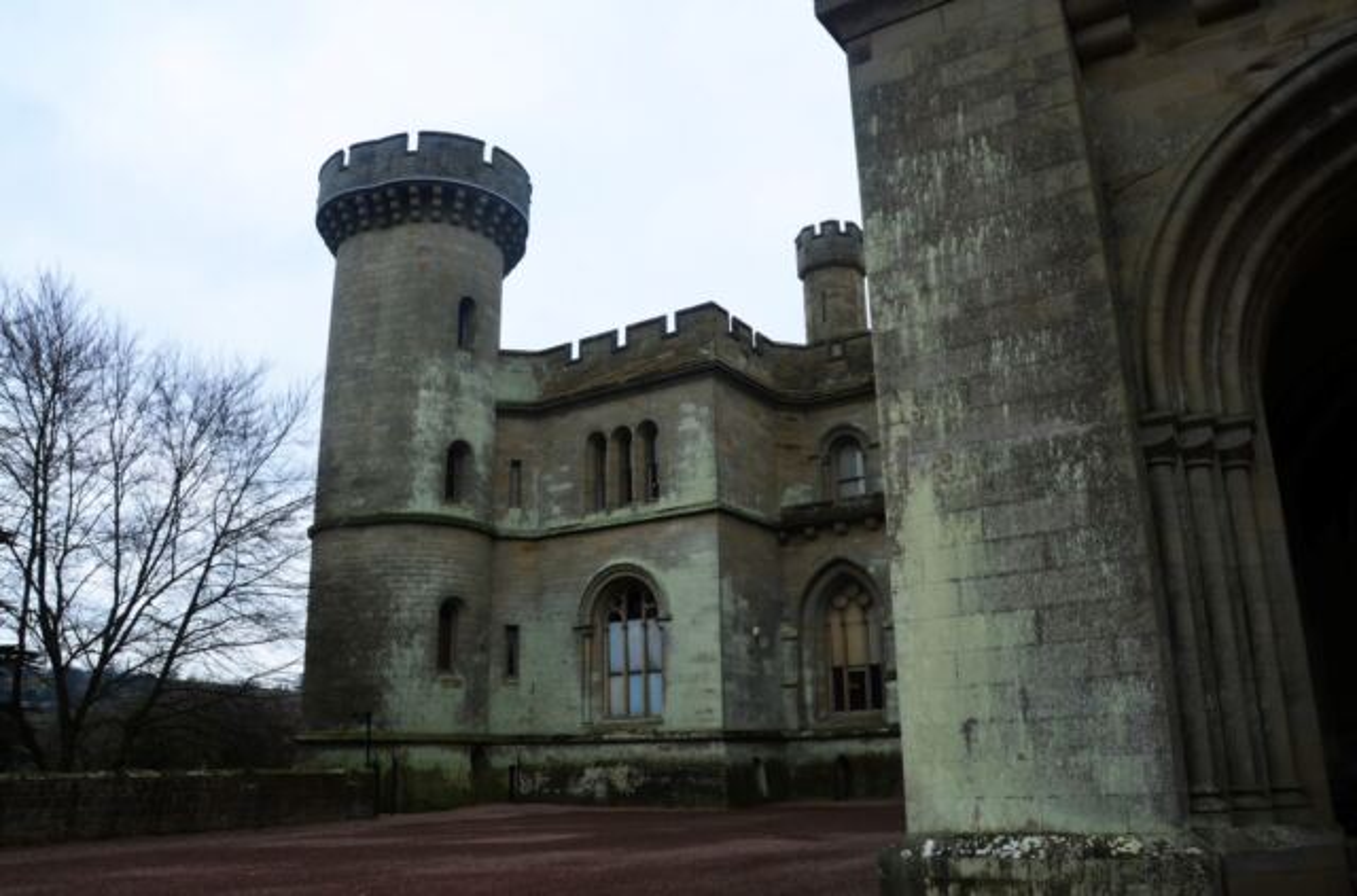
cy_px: 448
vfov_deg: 47.7
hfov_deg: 67.5
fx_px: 1015
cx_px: 678
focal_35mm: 27
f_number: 16
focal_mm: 18
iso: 400
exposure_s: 1/40
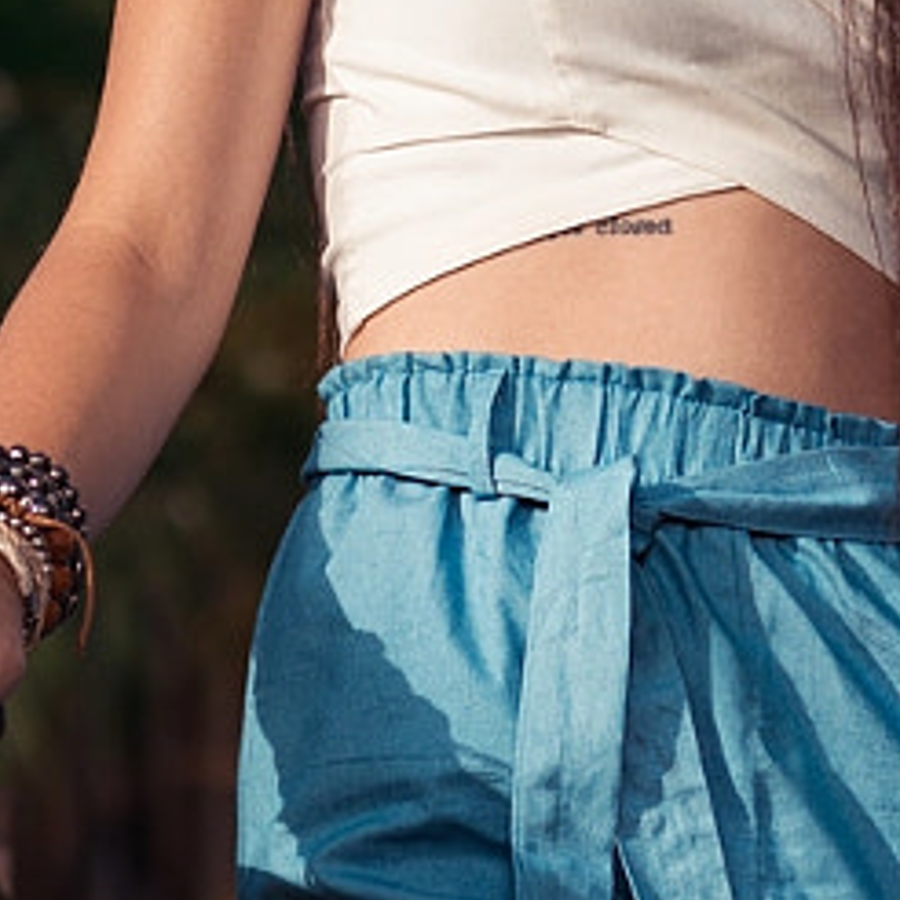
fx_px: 11384
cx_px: 774
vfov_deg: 4.5
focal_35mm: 387
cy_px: 944
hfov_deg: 4.5
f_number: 2.8
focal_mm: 70
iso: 100
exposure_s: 1/2000
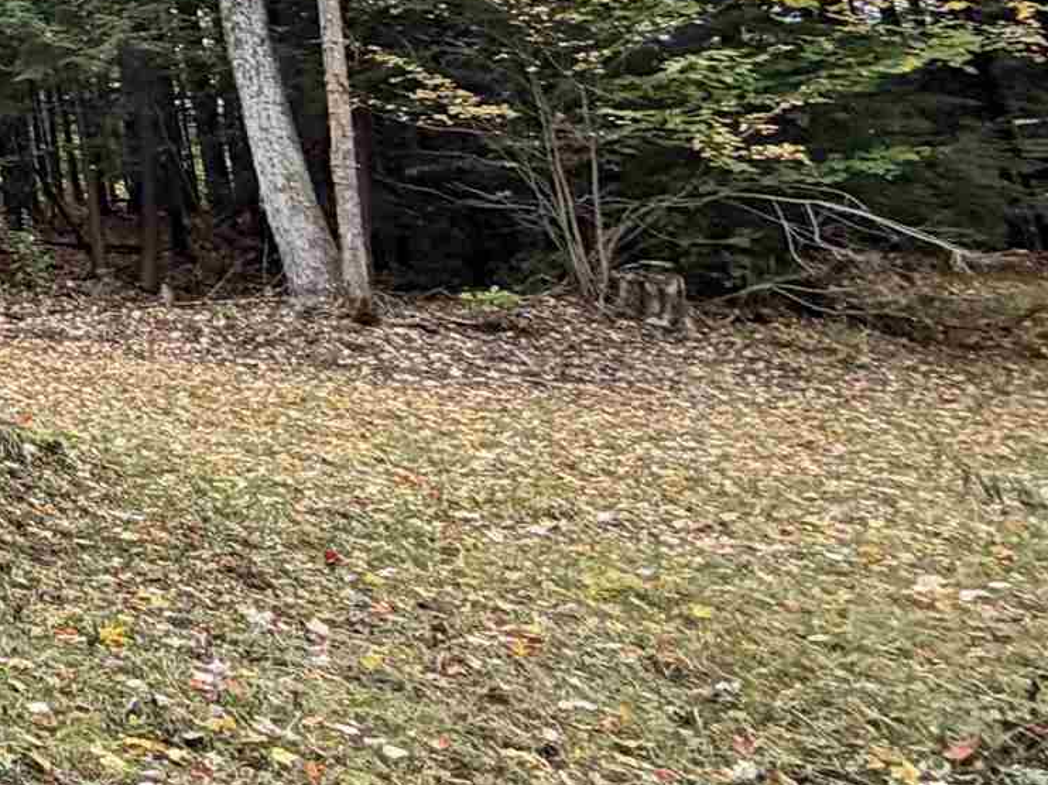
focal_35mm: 58
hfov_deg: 19.4
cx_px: -1030
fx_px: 1755
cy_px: -134
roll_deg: -0.1
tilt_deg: +15.1
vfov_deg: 23.3
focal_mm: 2.22
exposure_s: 1/121
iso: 100
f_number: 2.2
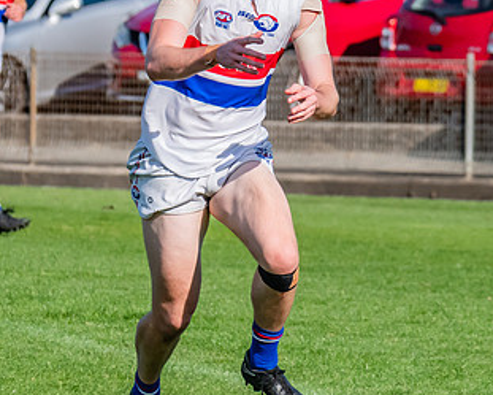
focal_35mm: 785
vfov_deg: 2.0
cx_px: 359
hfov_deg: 2.5
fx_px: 11457
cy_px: 122
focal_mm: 240
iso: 800
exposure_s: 1/1600
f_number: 10
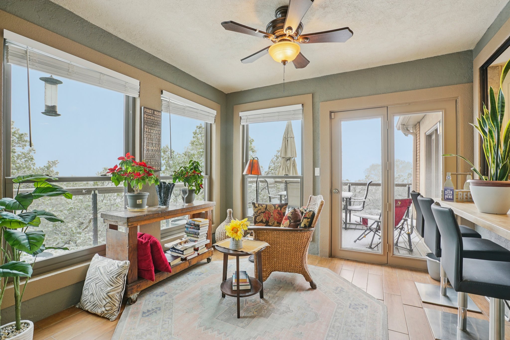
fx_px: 227
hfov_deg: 96.7
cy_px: 170
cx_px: 255
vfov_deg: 73.7
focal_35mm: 16
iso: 400
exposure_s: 1/80
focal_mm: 16
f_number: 8
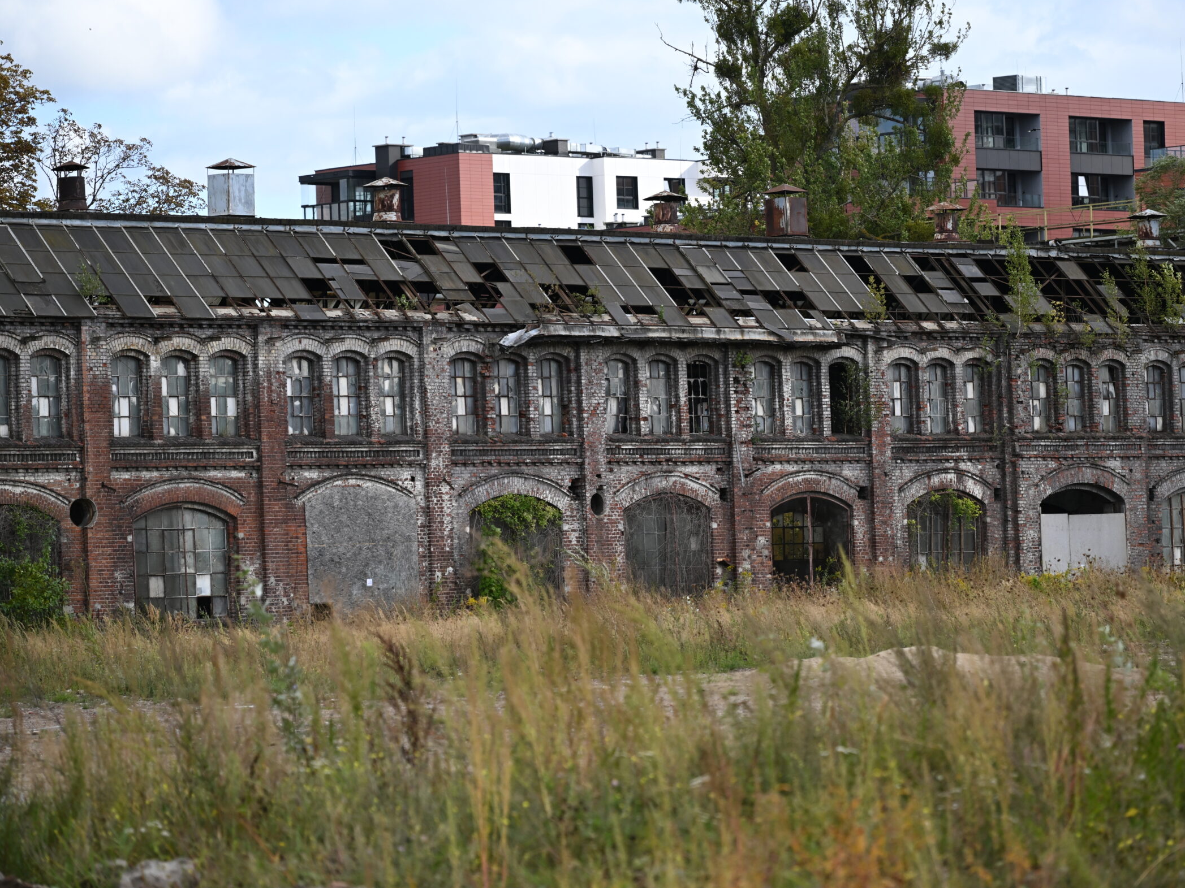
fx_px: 4827
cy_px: 406
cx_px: 633
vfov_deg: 10.5
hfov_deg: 14.0
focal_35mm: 141
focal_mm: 120
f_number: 4
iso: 400
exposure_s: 1/2000
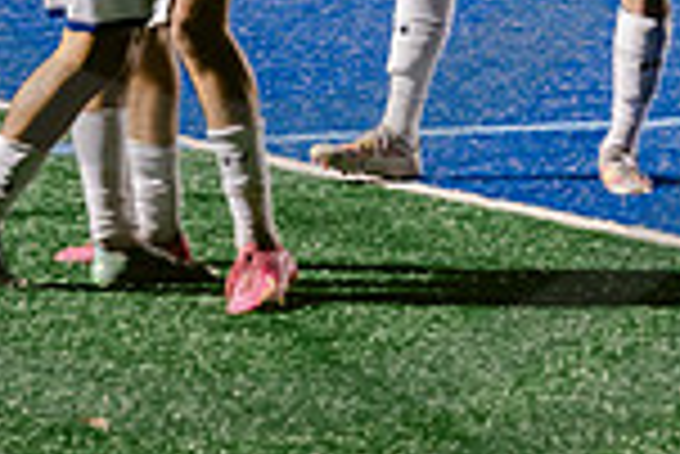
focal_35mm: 268
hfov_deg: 7.7
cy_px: -254
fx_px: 5067
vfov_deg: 5.1
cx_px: 221
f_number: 4
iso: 2500
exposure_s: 1/160
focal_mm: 70
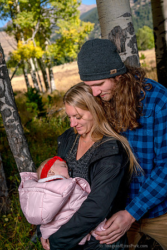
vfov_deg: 43.6
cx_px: 84
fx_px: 313
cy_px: 125
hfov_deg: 29.9
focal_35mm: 45
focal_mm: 45
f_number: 4.5
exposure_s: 1/1250
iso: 160
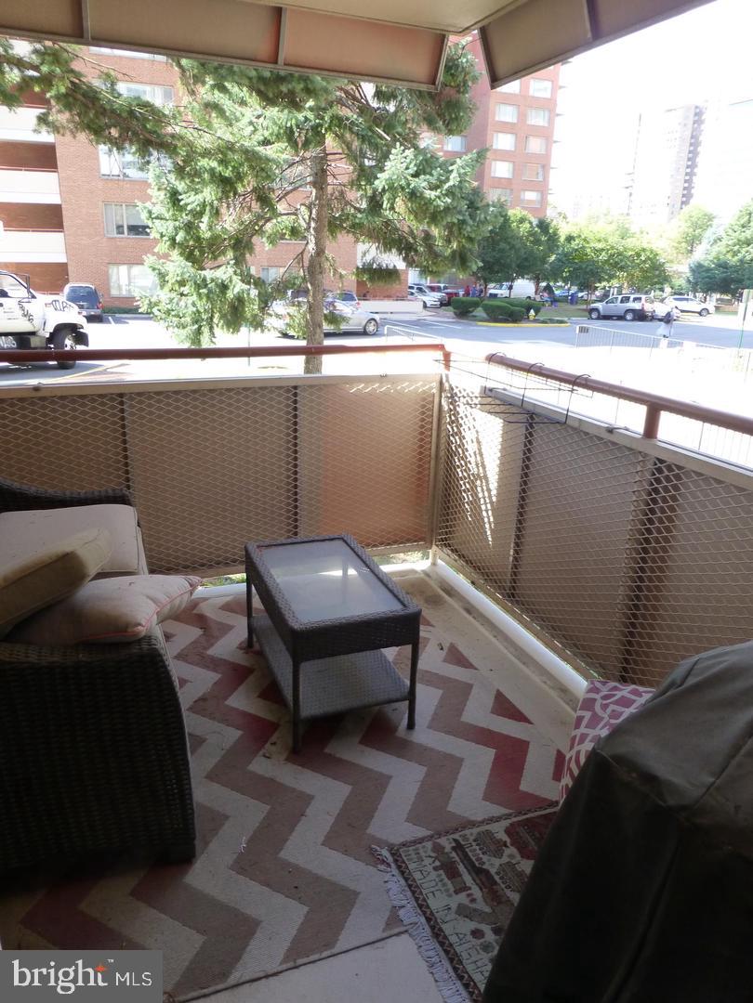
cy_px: 502
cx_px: 376
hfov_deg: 56.8
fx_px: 696
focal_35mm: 24
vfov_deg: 71.6
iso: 160
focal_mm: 4.3
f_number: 3.3
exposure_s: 1/80
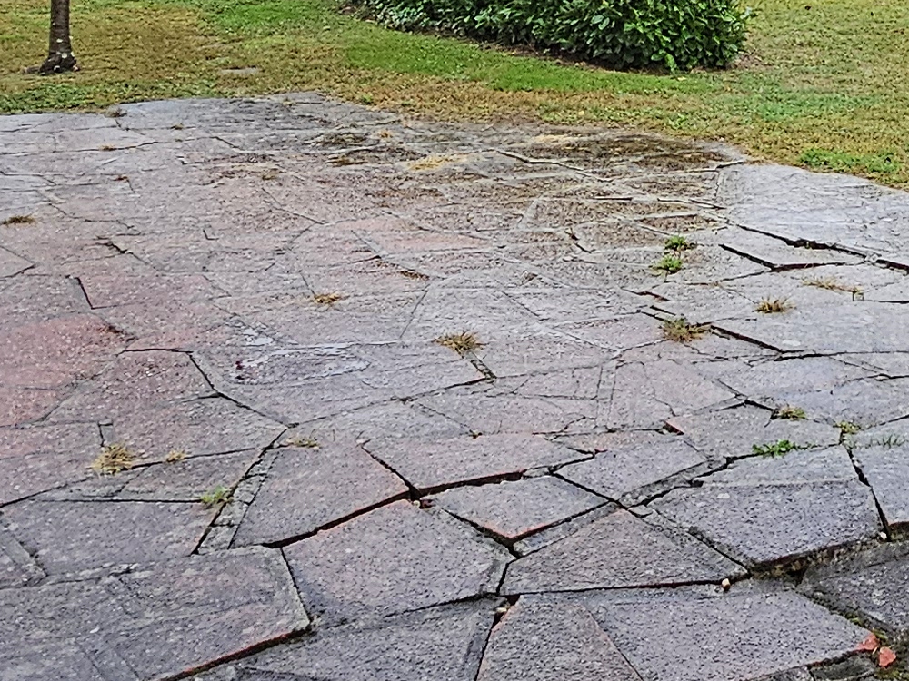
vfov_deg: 26.4
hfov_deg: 34.0
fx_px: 1365
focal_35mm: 52
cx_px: 880
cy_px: -16
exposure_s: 1/190
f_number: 2.2
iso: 160
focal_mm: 2.2
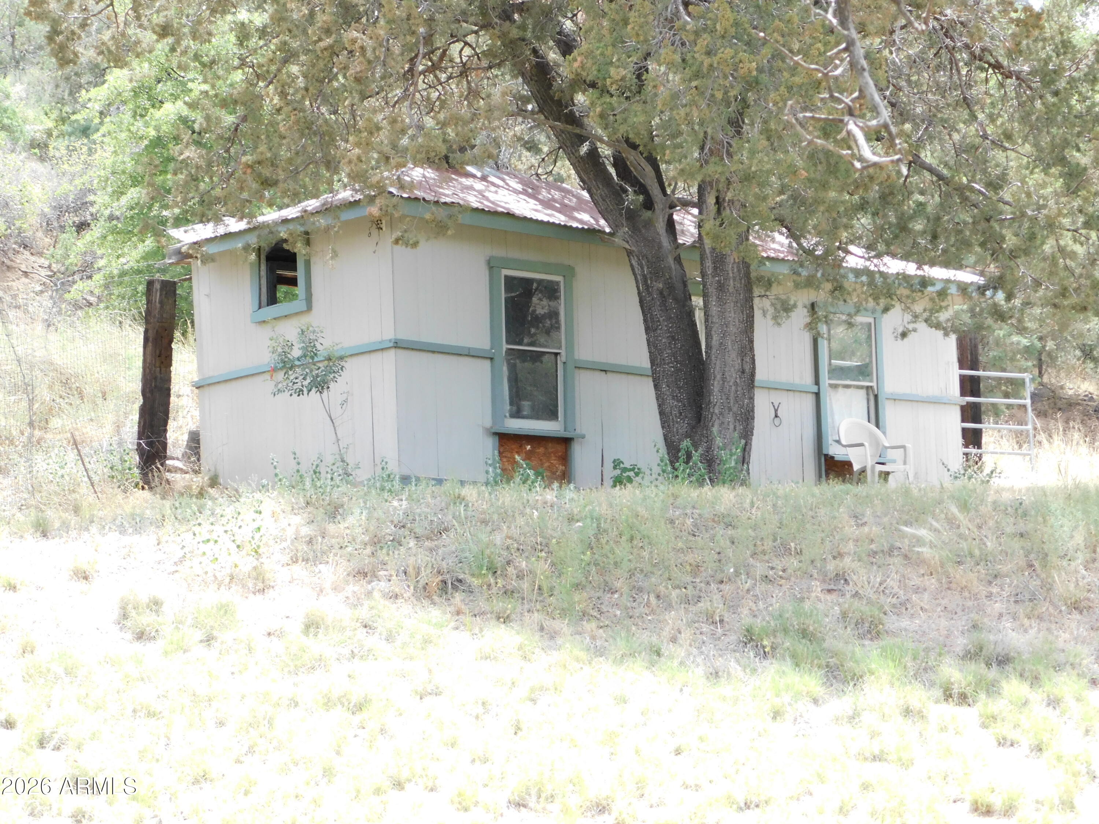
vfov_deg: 18.4
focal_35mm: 80
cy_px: 412
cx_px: 550
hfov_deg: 24.4
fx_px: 2540
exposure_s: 1/250
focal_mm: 14.2
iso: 250
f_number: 4.4
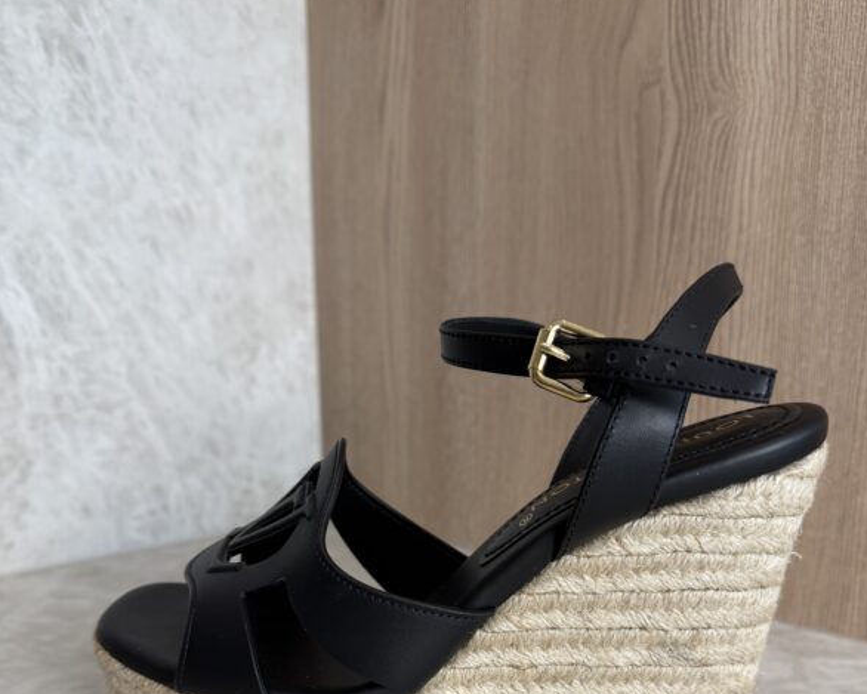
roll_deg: -0.1
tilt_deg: -13.5
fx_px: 821
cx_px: 442
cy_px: 534
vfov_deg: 44.0
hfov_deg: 55.7
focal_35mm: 32
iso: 100
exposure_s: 1/120
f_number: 1.78
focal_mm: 6.76
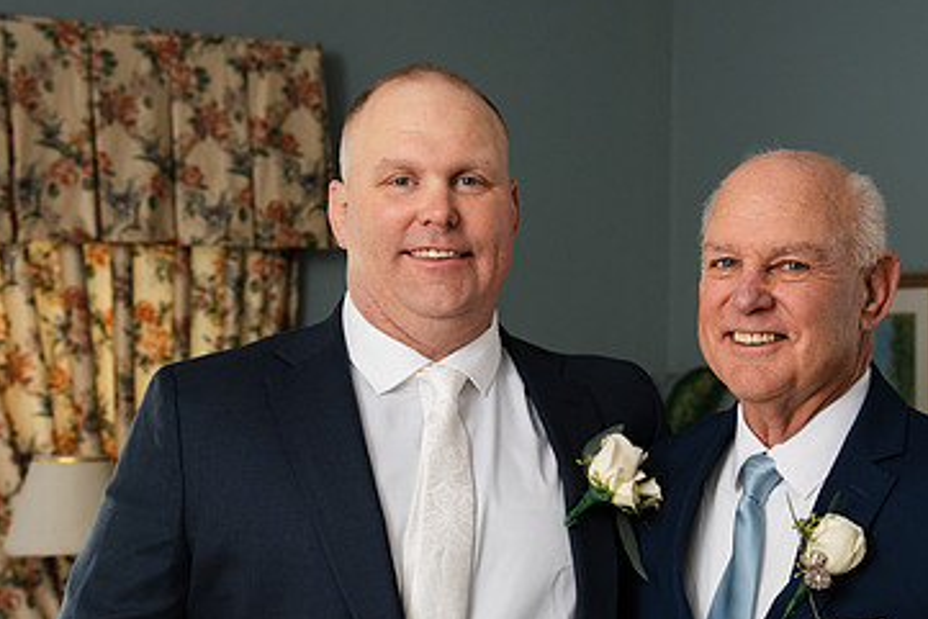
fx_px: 2115
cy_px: 469
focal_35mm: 82
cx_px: 576
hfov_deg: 24.7
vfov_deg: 16.6
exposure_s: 1/200
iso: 800
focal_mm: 51
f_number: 4
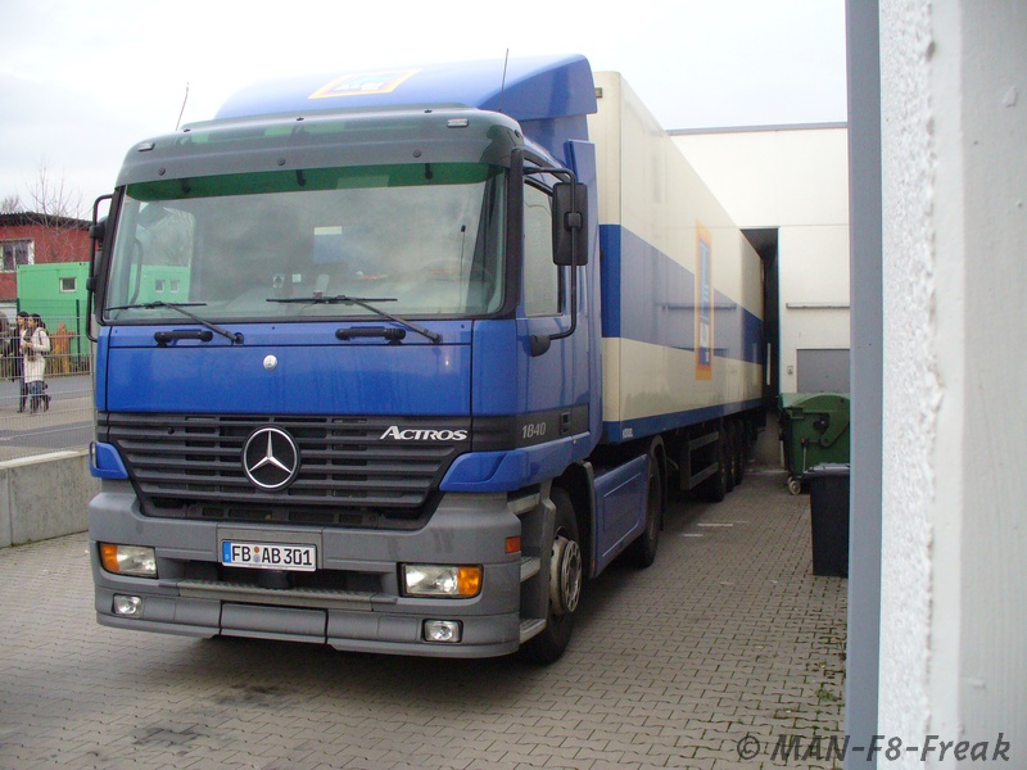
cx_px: 514
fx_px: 1098
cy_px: 385
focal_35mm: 37
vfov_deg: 38.7
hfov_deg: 50.1
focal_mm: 6.1
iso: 200
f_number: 2.8
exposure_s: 1/400
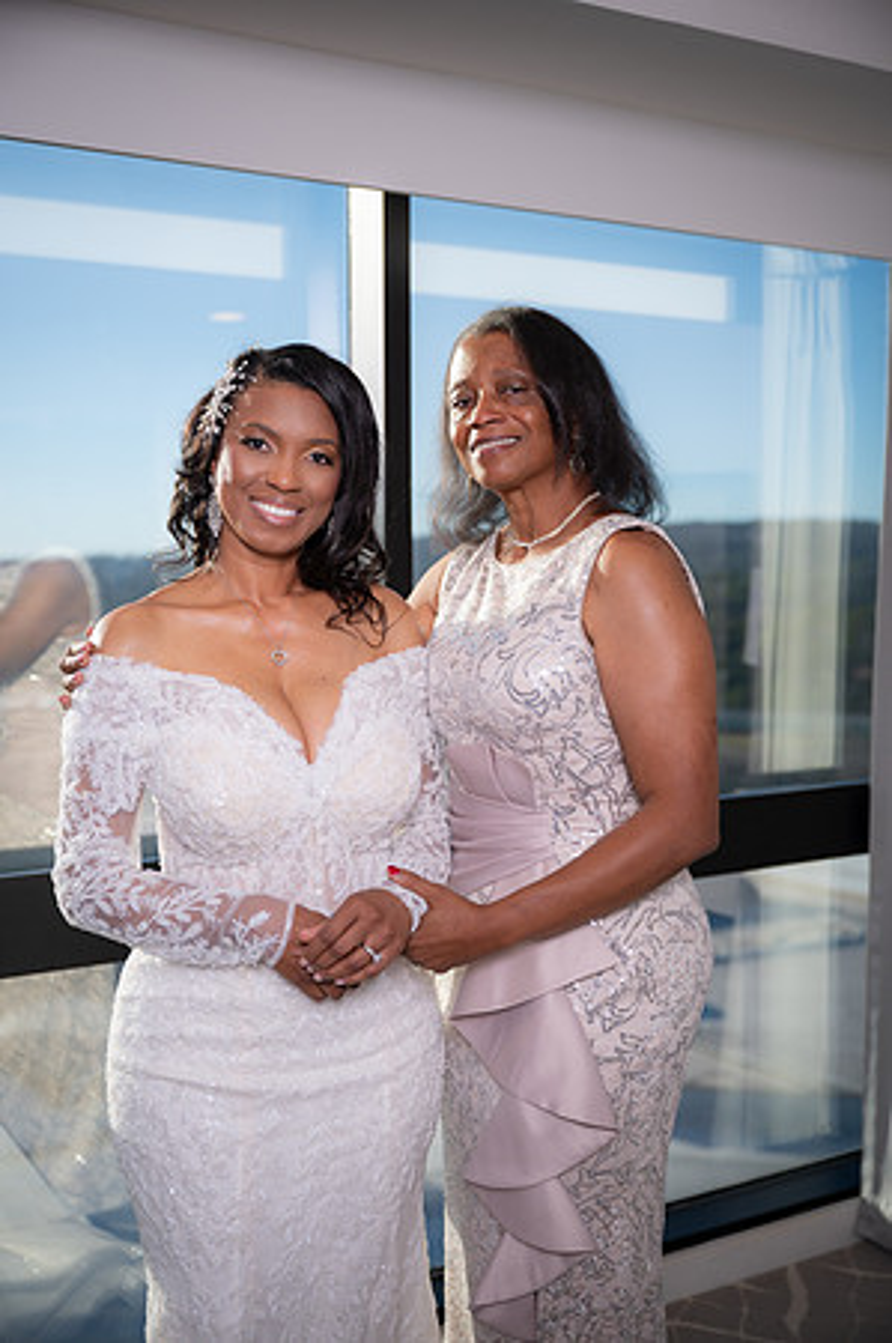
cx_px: 446
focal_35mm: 44
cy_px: 672
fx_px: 1639
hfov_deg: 30.4
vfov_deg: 44.5
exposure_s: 1/250
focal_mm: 44
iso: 250
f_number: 3.2
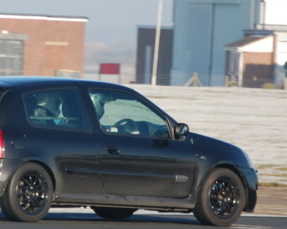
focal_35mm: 818
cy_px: 103
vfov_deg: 1.9
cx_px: 31
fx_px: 6942
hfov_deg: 2.4
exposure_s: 1/1250
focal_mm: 200
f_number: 5.6
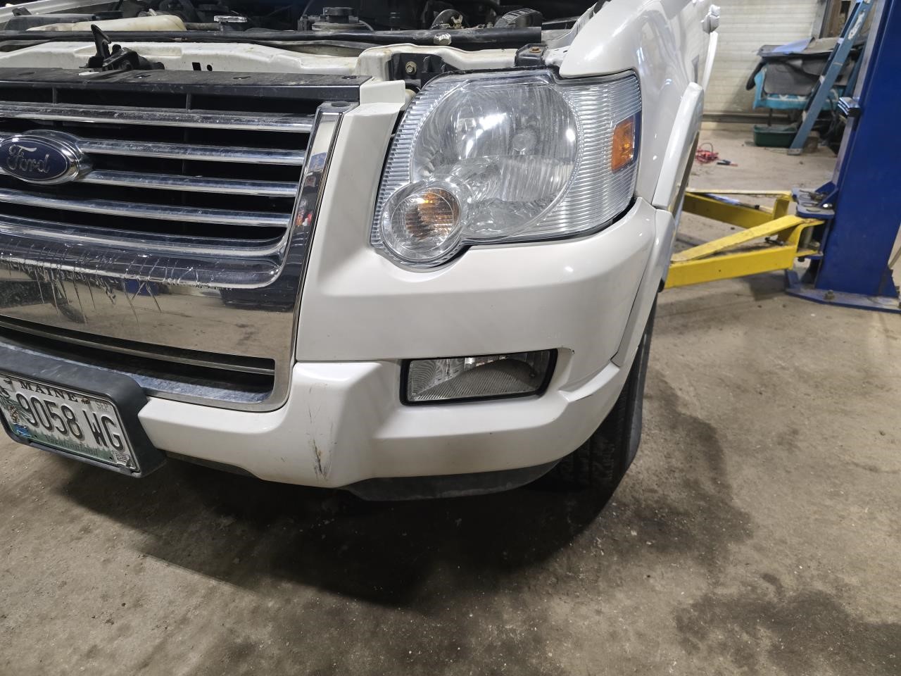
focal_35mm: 23
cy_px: 338
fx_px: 599
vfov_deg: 58.9
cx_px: 450
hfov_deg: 73.9
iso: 800
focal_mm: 6.3
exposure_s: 1/120
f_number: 1.7
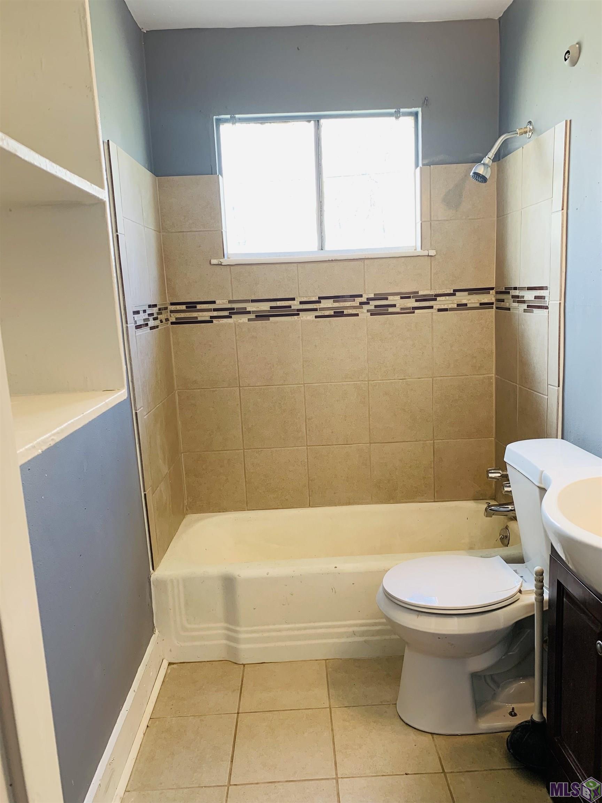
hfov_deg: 53.1
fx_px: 603
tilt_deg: -9.3
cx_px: 301
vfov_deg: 67.3
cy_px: 402
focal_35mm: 26
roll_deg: +2.9
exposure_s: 1/60
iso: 80
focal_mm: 4.25
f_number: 1.8
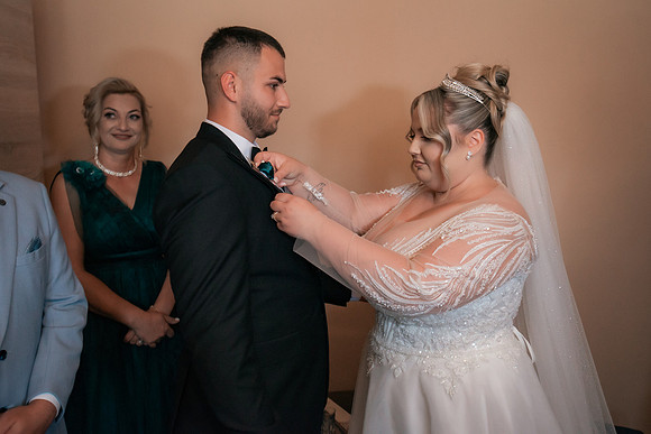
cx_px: 326
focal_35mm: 33
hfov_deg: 57.2
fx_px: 598
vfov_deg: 39.9
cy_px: 195
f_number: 3.2
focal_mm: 30
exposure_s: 1/500
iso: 1600
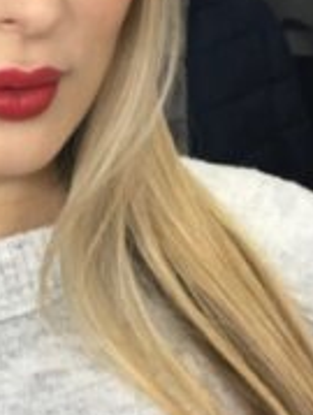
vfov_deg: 19.9
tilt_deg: -11.1
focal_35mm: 97
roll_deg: -0.3
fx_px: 1165
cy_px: 67
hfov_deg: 14.7
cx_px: -86
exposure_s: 1/33
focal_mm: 4.15
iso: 50
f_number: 2.2
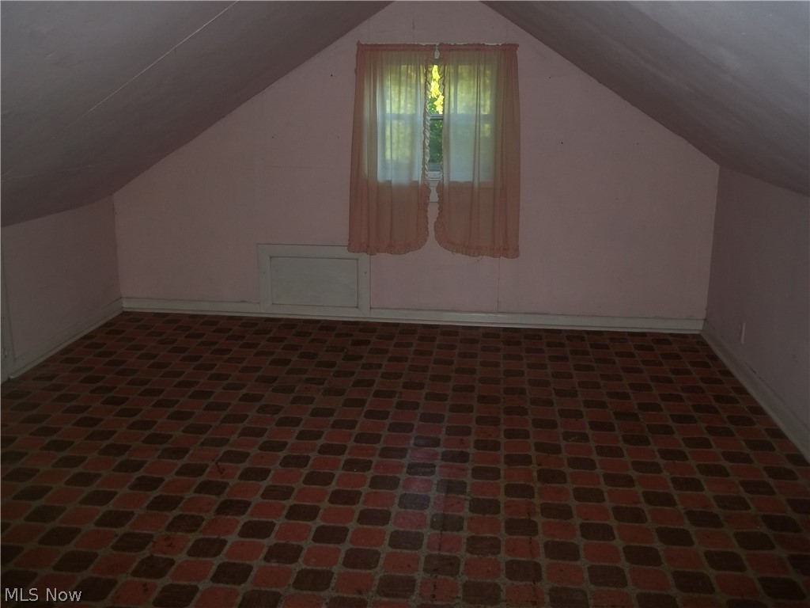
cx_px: 405
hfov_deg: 56.8
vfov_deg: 44.2
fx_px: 749
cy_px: 304
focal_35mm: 32
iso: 64
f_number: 2.9
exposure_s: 1/30
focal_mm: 5.7
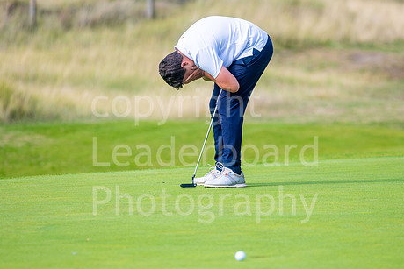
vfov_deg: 3.6
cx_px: 206
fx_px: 4243
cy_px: 160
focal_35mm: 378
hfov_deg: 5.5
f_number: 5
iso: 160
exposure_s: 1/1250
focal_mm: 300
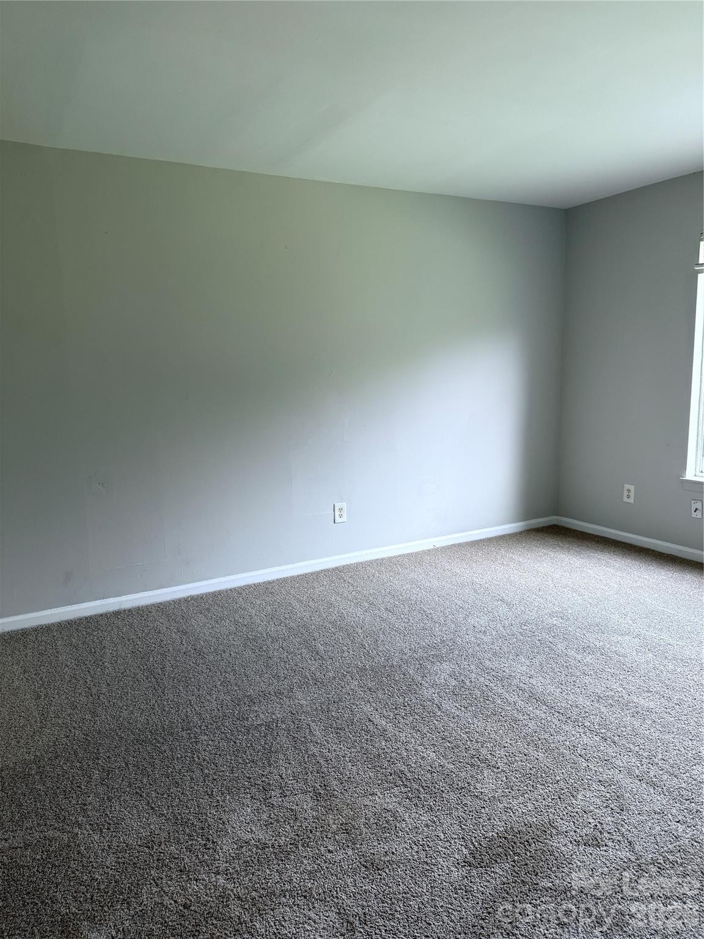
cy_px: 470
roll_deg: +1.6
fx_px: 651
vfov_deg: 71.6
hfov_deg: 56.8
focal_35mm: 24
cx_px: 352
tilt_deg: -8.9
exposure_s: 1/121
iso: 160
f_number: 1.78
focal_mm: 6.76
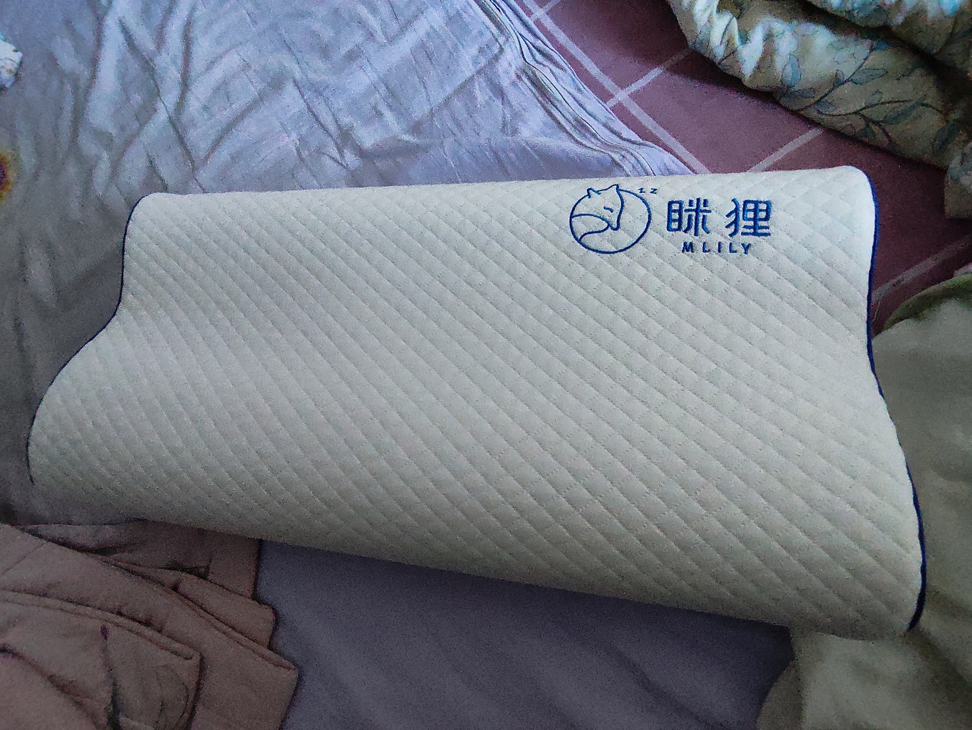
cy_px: 365
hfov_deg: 94.5
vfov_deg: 78.2
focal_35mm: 16
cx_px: 486
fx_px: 450
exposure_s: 1/25
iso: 928
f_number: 2.2
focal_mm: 1.65
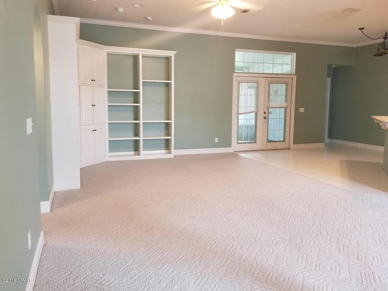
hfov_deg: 67.3
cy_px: 146
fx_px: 291
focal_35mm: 26
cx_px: 194
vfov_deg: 53.1
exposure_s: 1/24
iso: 250
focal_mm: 4.25
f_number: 1.7
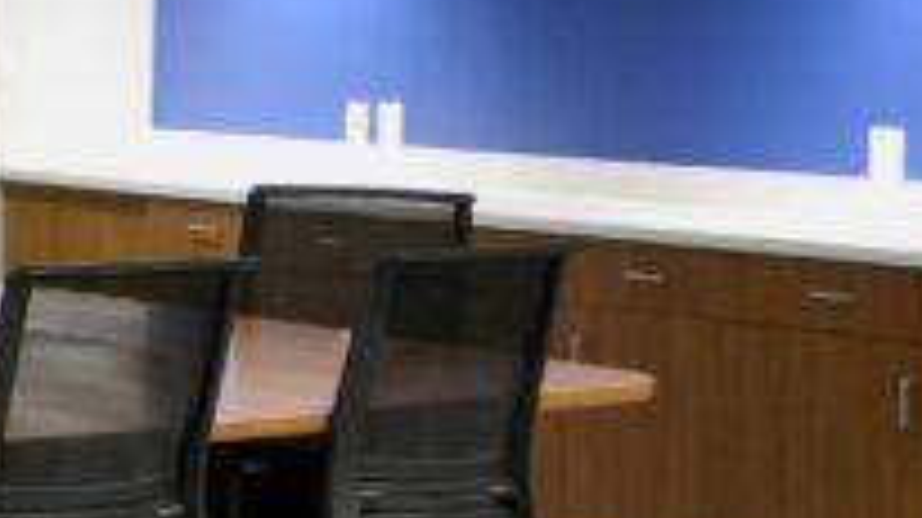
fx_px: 2688
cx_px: -819
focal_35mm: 110
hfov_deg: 16.0
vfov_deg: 10.9
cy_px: 25
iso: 400
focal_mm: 14
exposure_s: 1/25
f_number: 3.5
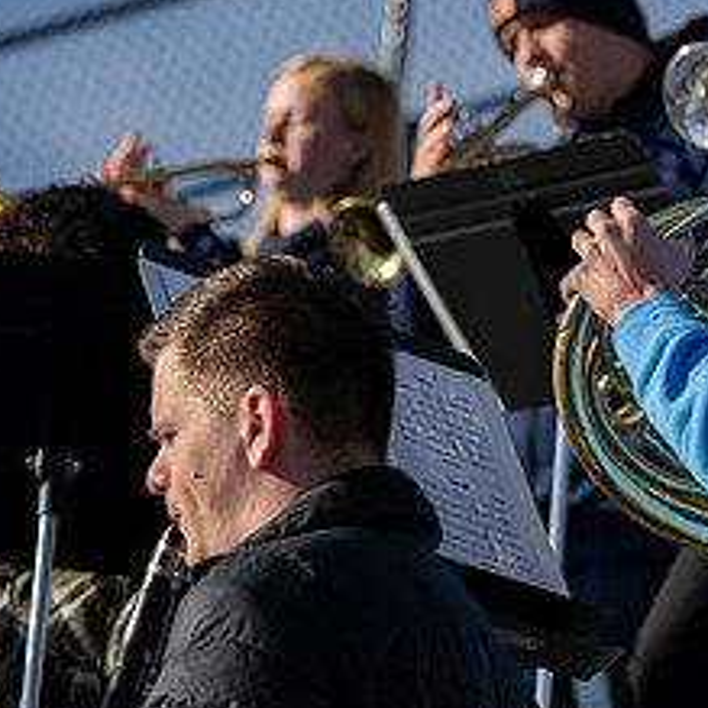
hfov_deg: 6.2
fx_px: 6549
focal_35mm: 283
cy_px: 186
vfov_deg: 6.2
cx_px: 799
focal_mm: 115
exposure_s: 1/1000
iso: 100
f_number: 4
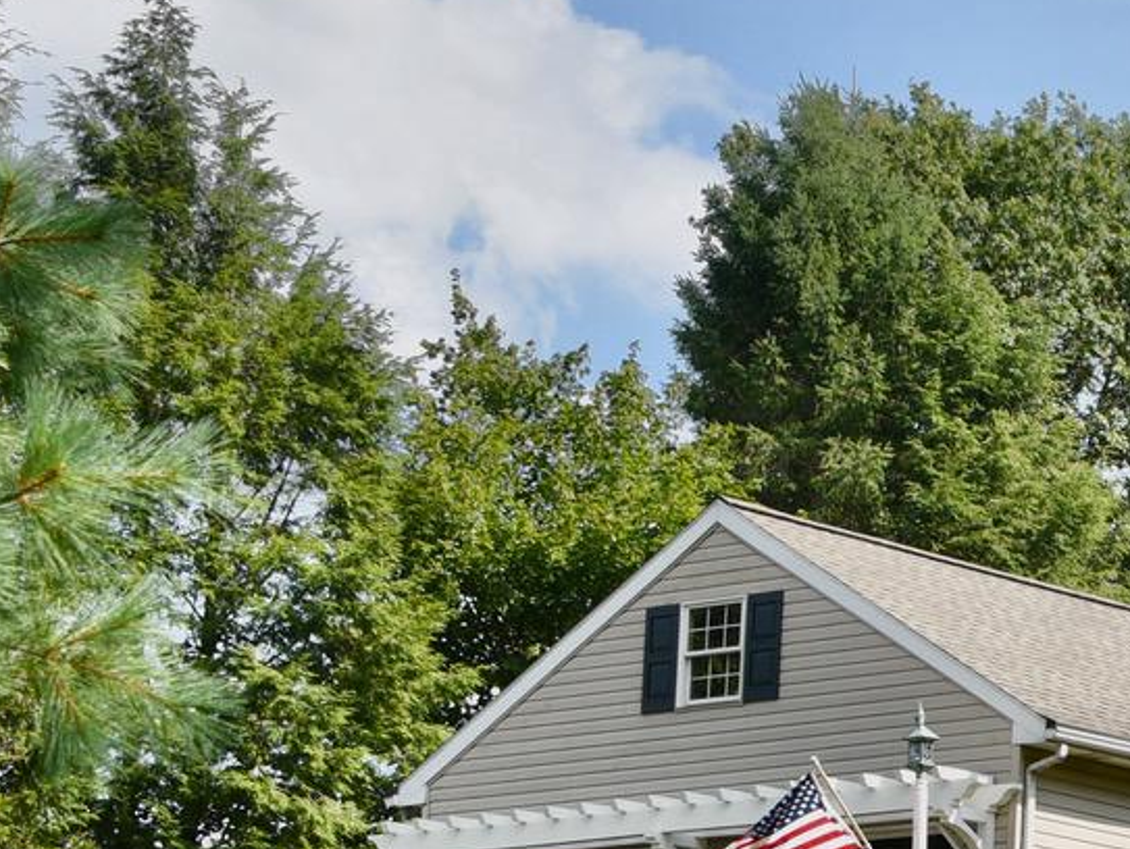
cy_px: 727
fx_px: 4737
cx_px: 1675
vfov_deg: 10.2
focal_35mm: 145
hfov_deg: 12.9
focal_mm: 40
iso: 100
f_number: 8
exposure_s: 1/200
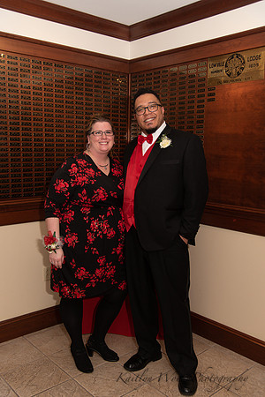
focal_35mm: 34
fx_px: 375
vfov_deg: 55.8
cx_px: 132
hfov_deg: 38.9
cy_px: 198
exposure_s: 1/200
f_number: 4
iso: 800
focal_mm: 34
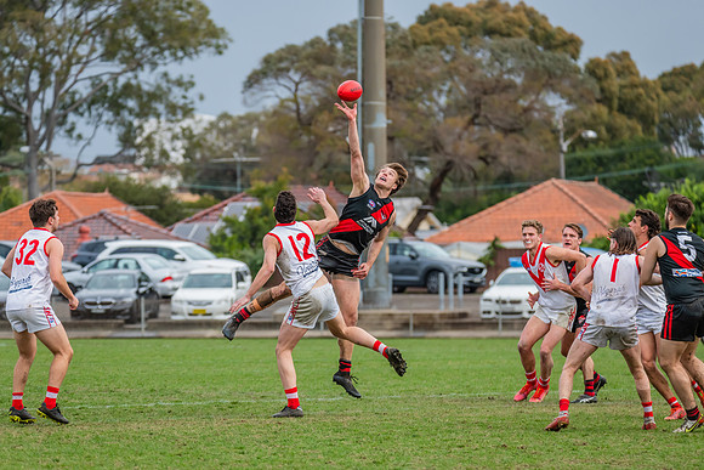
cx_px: 348
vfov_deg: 5.2
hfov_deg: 7.7
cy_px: 235
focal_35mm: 267
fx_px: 5217
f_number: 7.1
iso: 800
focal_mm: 260
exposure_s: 1/1600
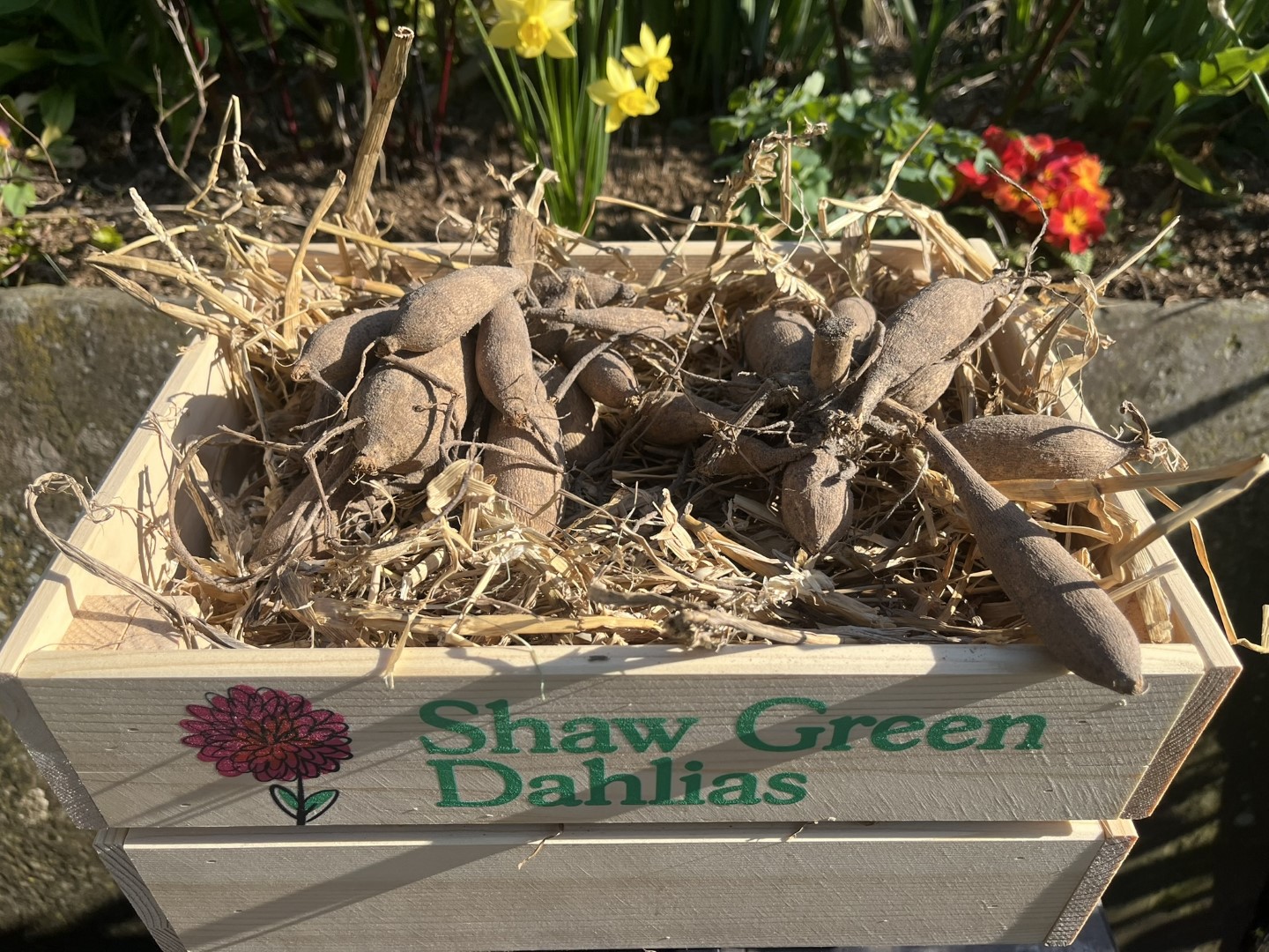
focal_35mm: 26
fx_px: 953
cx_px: 634
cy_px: 476
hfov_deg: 67.3
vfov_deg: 53.1
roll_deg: +0.0
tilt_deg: -38.3
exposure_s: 1/1992
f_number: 1.6
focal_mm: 5.1
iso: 50
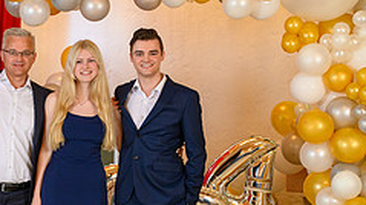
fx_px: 863
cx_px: 43
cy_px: 133
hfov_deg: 23.4
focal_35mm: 89
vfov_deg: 13.5
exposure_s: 1/100
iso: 1250
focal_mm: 35
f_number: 3.5
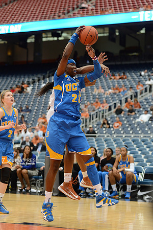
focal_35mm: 80
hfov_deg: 17.1
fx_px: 510
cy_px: 115
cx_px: 76
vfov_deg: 25.4
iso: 1250
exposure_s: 1/1250
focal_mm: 80
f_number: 2.8
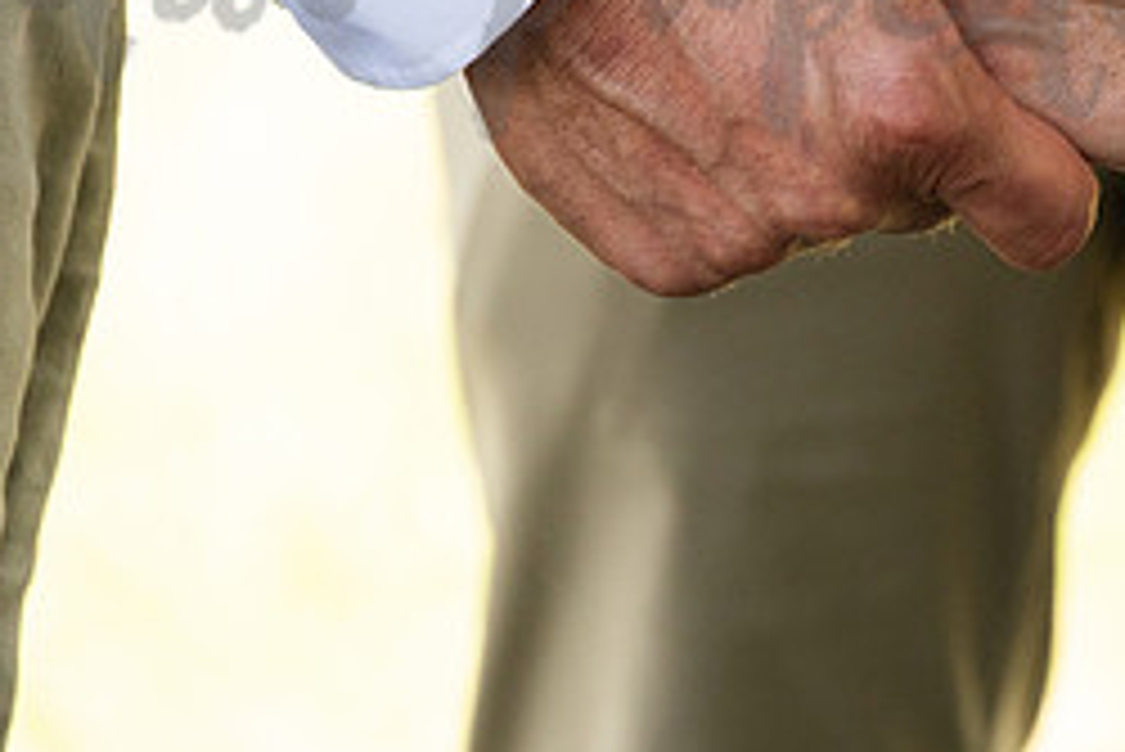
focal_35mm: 463
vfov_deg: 3.0
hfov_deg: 4.4
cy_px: -59
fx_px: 14477
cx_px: 886
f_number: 6.3
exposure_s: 1/800
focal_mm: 200
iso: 1250
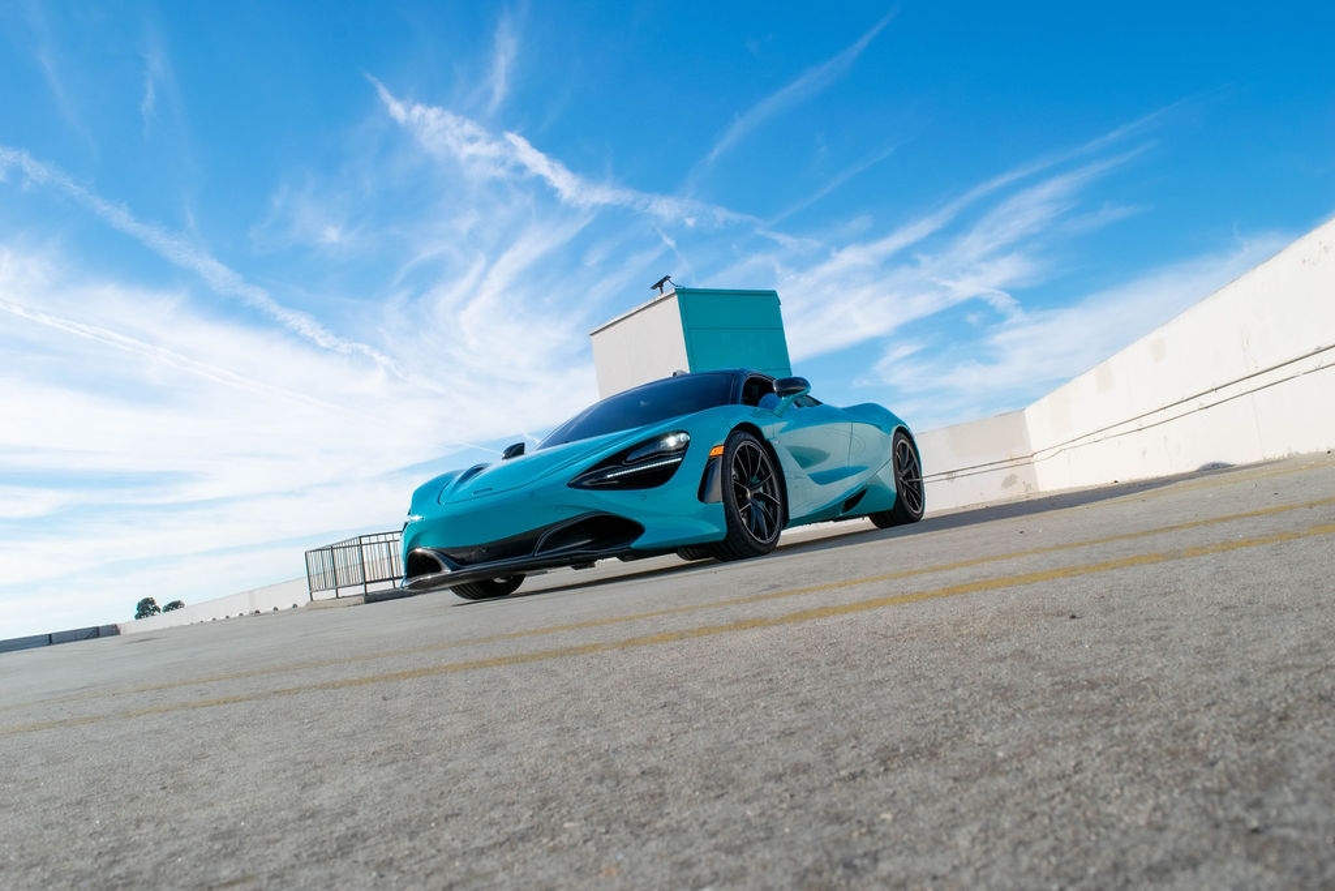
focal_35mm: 27
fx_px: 1001
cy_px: 446
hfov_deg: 67.4
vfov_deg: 47.9
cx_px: 668
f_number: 11
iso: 250
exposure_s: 1/500
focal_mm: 18
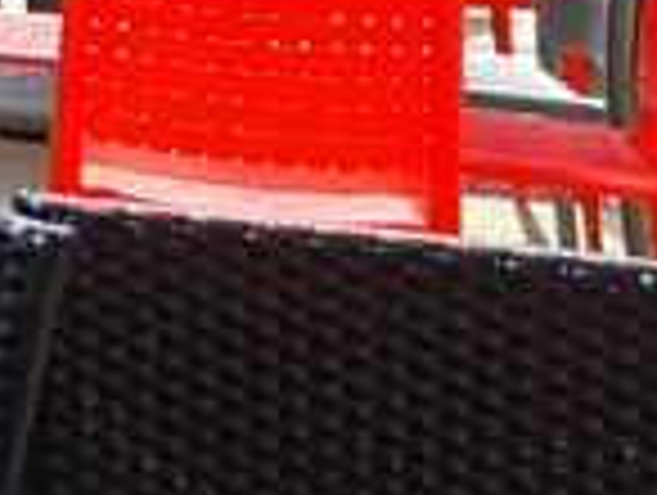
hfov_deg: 8.7
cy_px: -428
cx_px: -1485
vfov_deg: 8.2
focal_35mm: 175
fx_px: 3327
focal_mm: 4.6
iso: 20
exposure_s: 1/270
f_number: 2
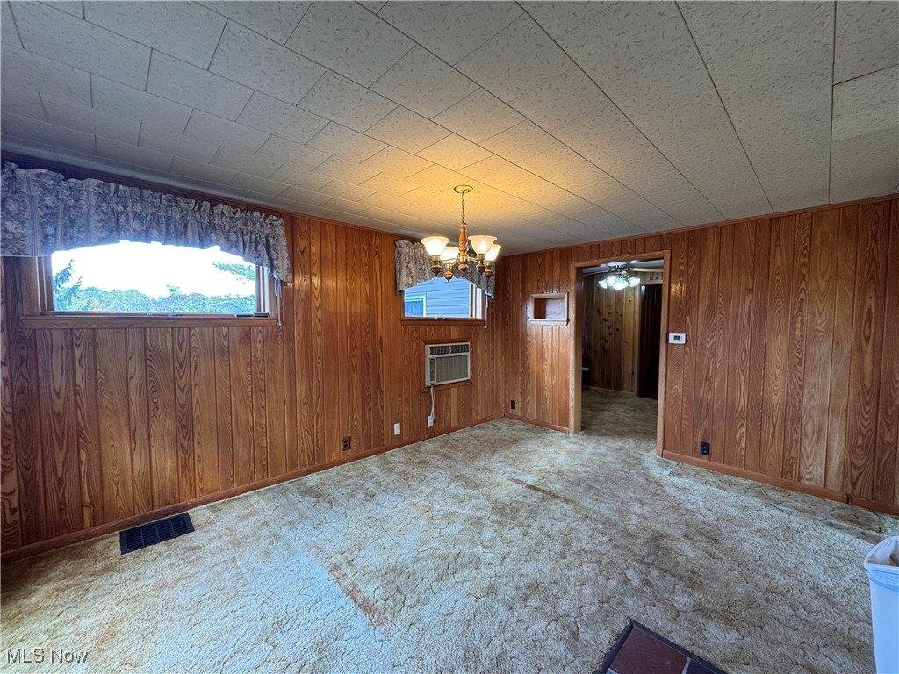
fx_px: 364
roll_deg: -0.3
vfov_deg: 85.7
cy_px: 337
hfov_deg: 102.1
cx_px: 450
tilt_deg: -3.5
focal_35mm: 14
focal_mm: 2.22
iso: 160
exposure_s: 1/60
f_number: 2.2
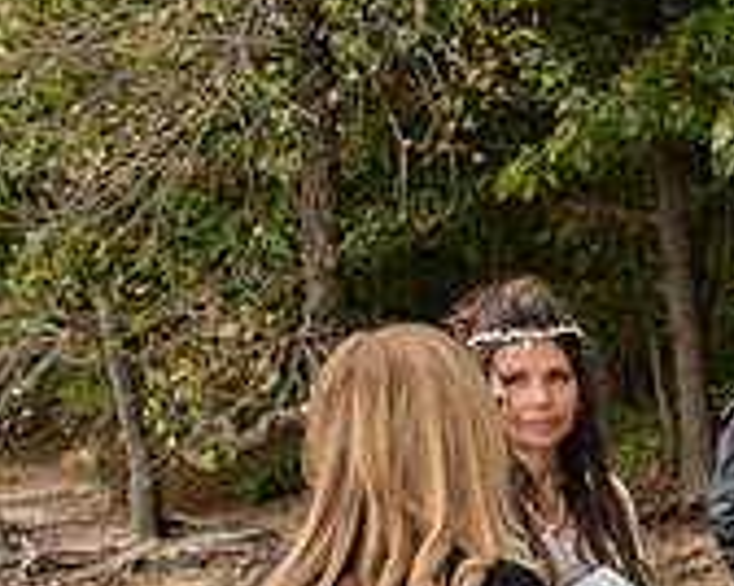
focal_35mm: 78
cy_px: 636
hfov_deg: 20.0
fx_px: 1692
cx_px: 1188
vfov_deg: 18.9
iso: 320
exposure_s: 1/200
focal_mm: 24
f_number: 5
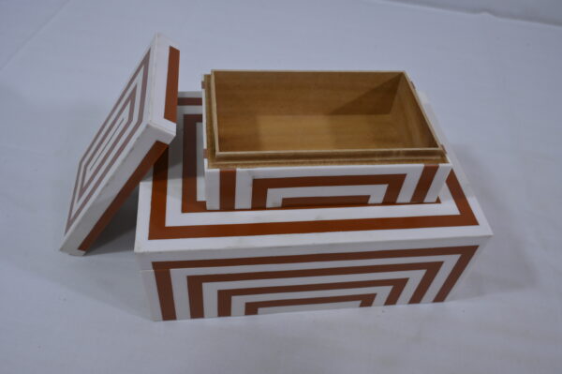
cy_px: 187
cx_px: 281
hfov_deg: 58.0
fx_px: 507
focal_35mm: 32
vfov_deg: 40.5
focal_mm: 32.5
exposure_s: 1/125
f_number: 9
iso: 500
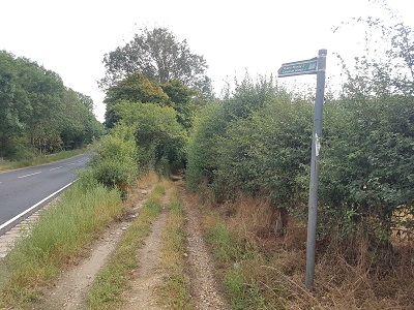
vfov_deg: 53.1
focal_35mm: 26
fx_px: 311
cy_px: 155
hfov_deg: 67.3
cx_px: 207
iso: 50
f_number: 1.7
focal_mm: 4.2
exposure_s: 1/998
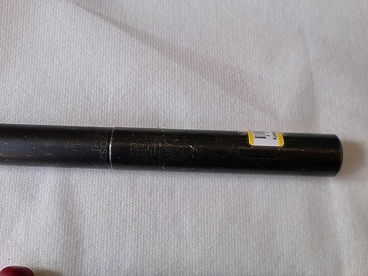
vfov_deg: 40.7
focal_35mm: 35
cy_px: 138
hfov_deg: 52.6
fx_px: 372
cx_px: 184
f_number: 3.1
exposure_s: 1/60
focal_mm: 6.3
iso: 100
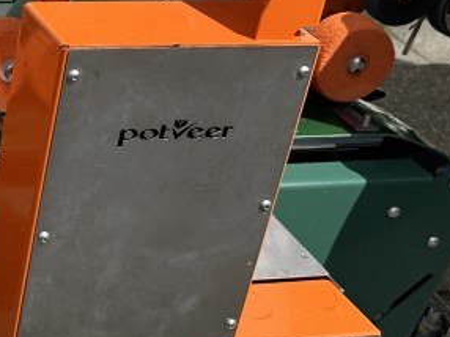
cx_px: -195
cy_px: 55
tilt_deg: -26.9
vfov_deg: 17.0
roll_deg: -1.2
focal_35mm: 86
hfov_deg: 20.1
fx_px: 1117
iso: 80
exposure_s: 1/7576
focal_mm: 6.86
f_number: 1.78
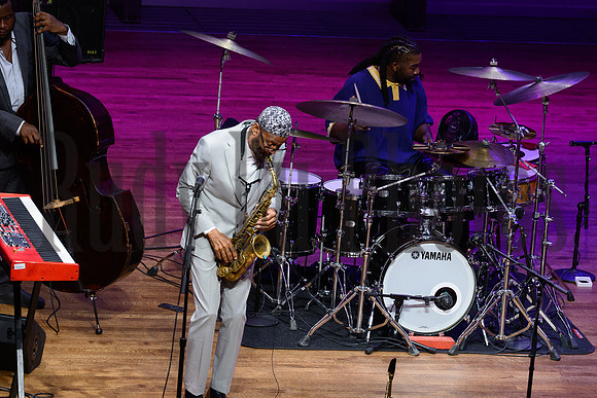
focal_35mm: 300
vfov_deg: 4.6
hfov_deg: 6.9
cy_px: 199
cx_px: 298
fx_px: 4976
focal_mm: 200
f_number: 5
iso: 800
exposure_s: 1/125
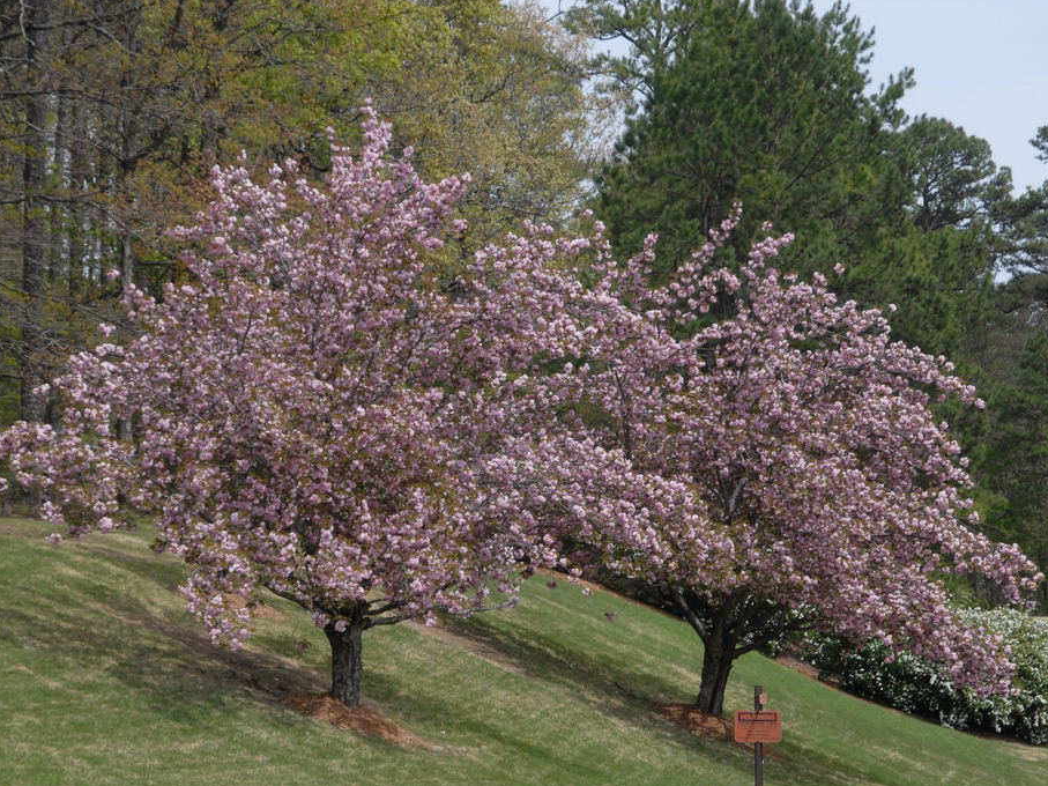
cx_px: 533
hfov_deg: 12.1
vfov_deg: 9.1
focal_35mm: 163
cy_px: 394
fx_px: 4934
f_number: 10
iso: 400
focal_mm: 100
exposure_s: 1/400
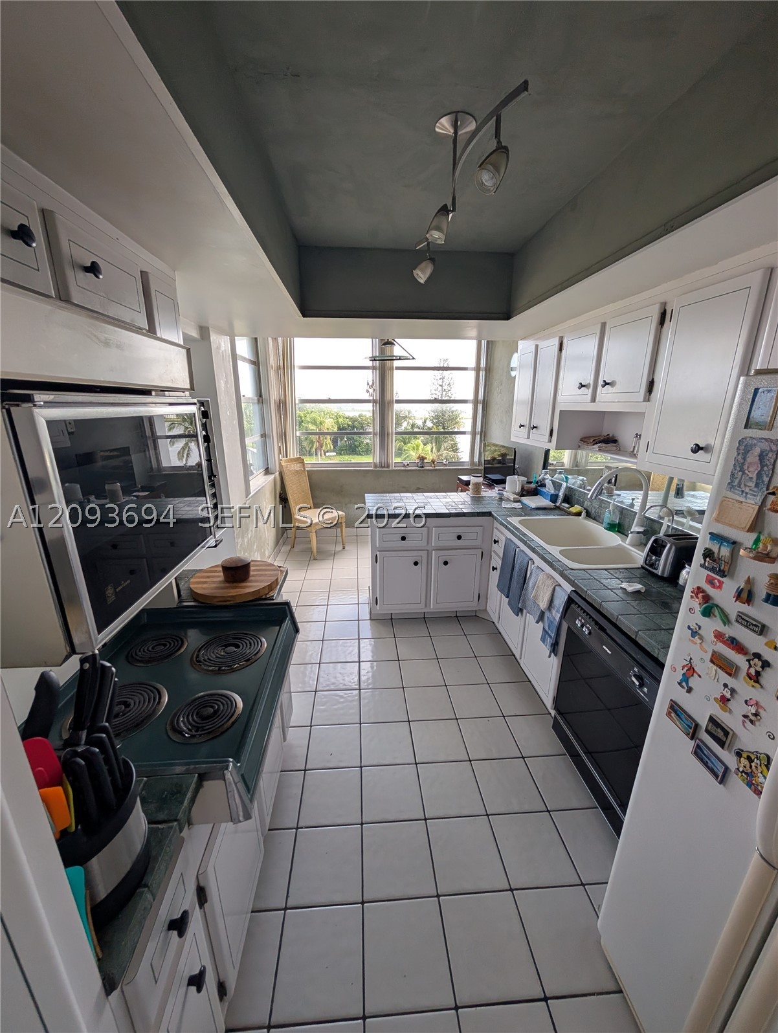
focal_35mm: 12
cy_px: 516
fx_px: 359
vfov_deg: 110.5
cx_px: 389
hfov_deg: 94.6
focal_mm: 2.02
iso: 71
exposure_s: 1/366
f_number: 1.7
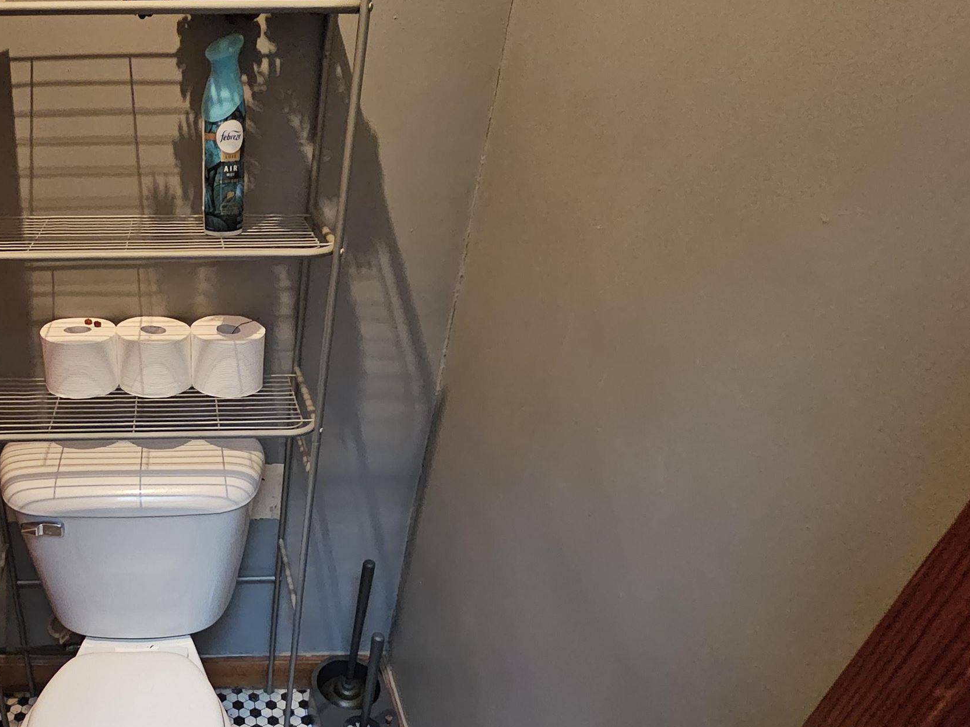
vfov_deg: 55.6
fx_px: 673
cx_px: 198
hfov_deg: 65.4
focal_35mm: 24
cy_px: 488
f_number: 2.2
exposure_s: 1/24
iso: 1250
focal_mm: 2.2
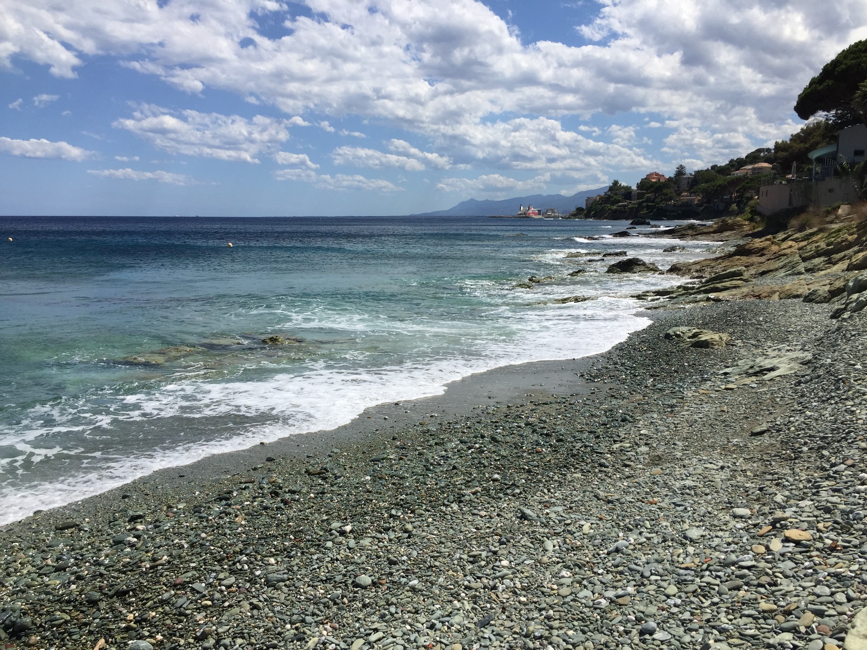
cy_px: 325
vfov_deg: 48.2
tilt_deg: -9.3
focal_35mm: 29
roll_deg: -0.3
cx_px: 434
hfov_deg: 61.7
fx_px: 726
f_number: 2.2
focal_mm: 4.15
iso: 32
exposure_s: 1/3968
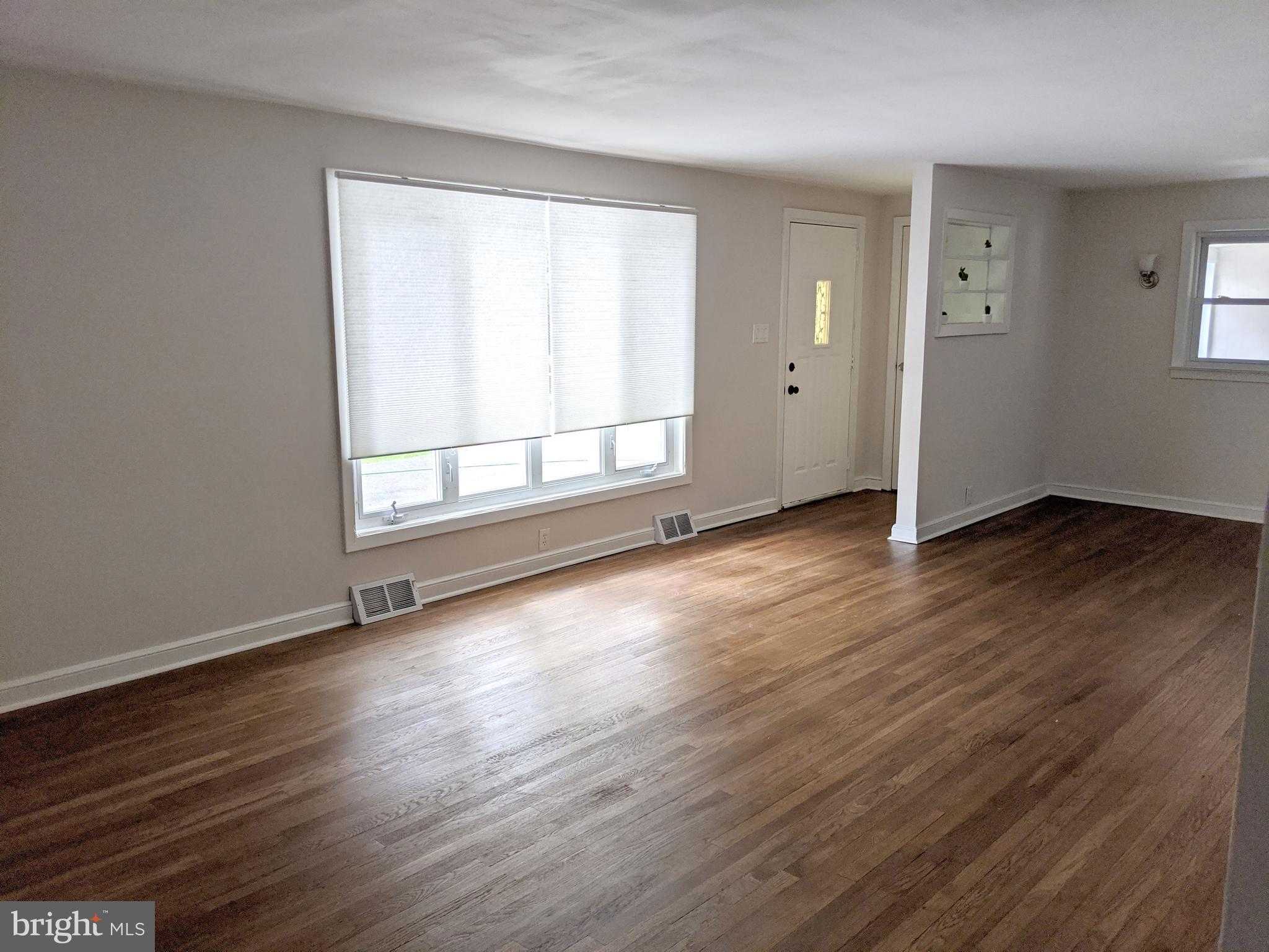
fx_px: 990
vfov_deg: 51.4
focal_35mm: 27
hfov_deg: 65.3
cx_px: 634
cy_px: 476
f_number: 1.8
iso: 77
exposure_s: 1/99.9
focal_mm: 4.44
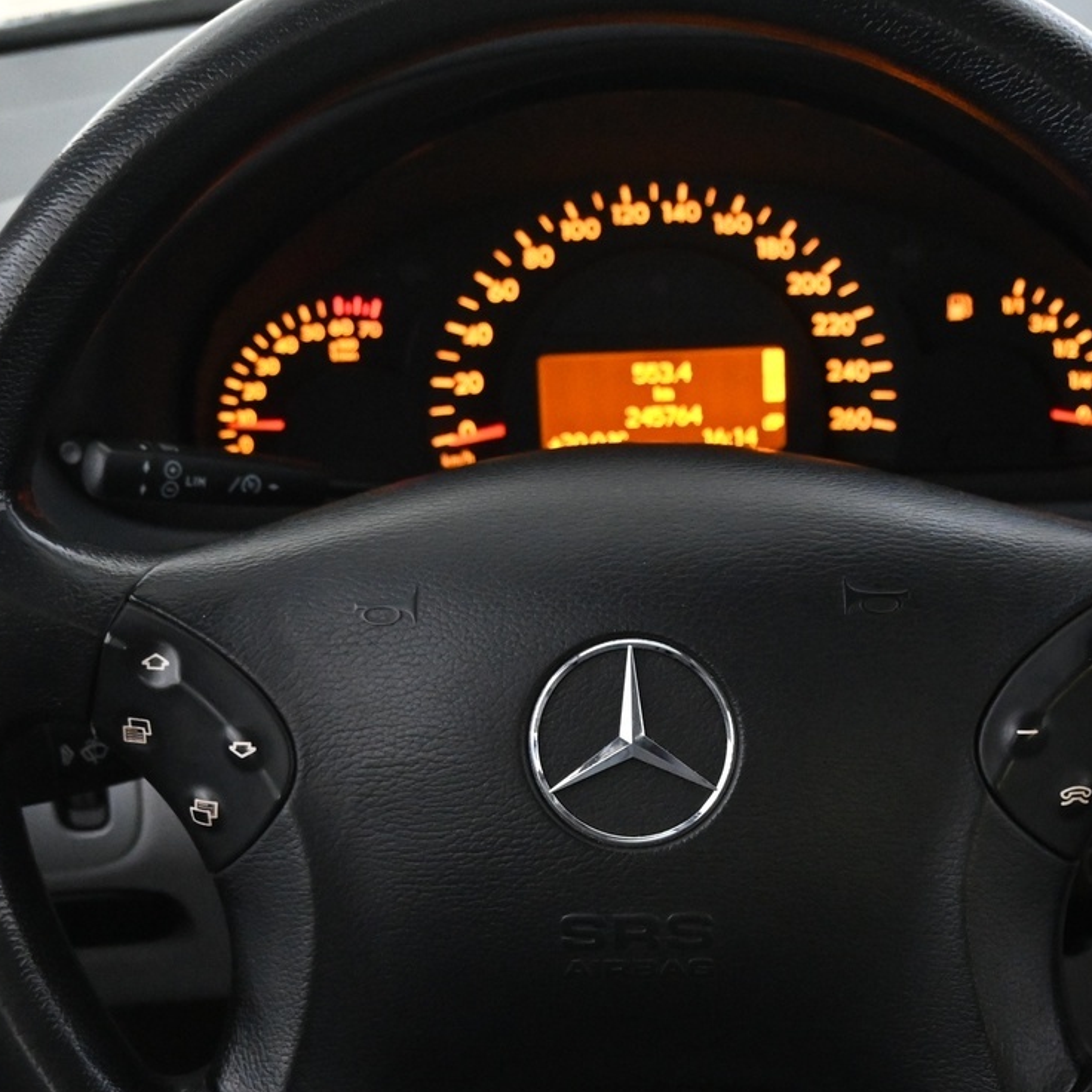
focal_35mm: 59
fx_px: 2103
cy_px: 691
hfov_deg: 29.0
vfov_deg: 29.0
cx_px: 657
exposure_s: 1/30
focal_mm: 21
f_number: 4
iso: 4500
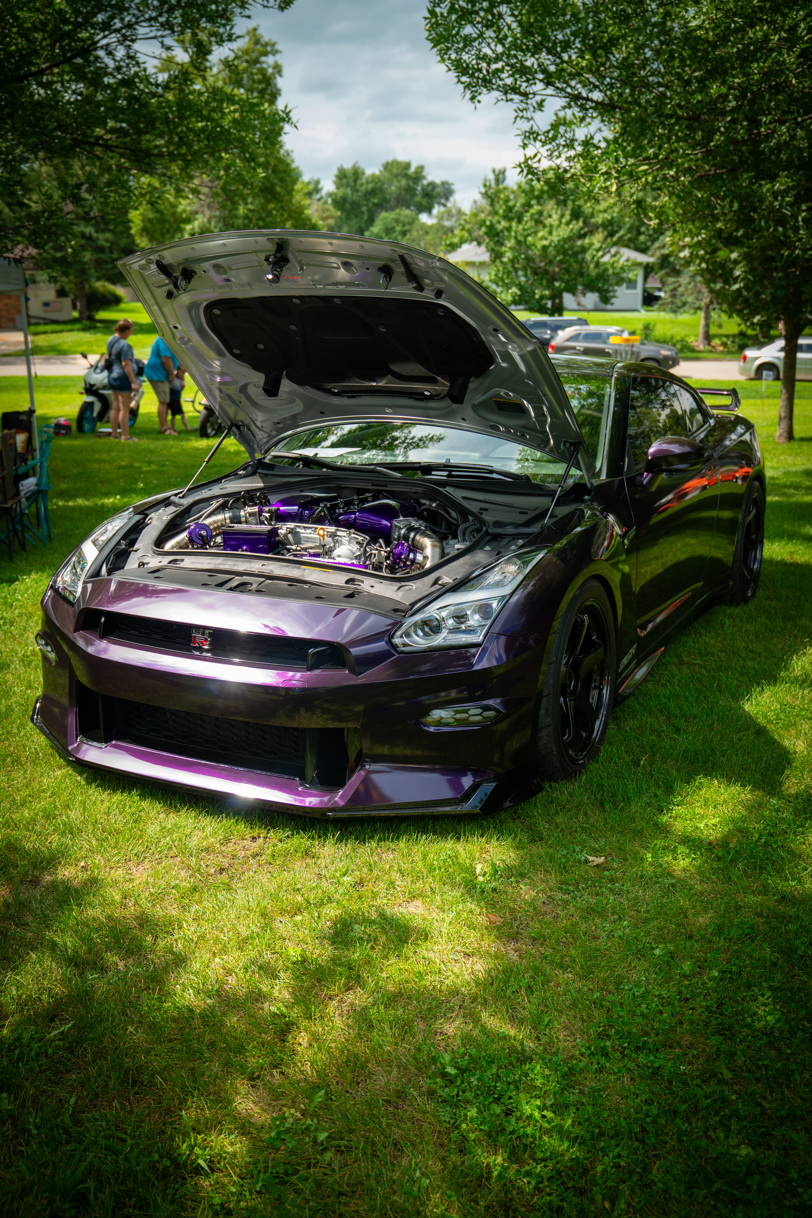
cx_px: 406
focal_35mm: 34
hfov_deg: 38.9
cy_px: 609
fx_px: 1150
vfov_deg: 55.8
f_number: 3.5
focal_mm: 34
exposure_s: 1/160
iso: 160
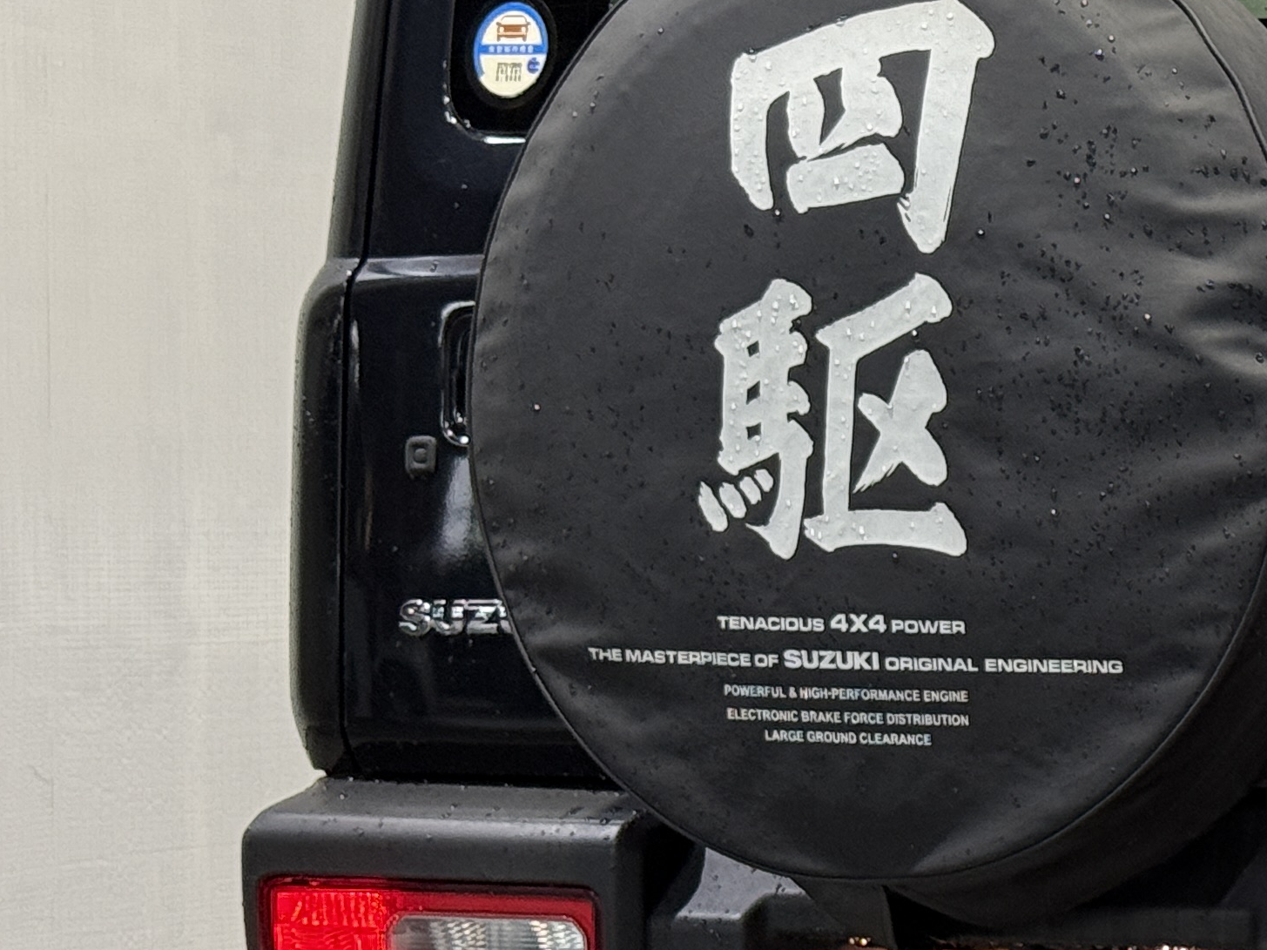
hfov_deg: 14.3
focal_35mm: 133
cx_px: 1621
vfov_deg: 11.1
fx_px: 4868
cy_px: 529
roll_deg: +0.6
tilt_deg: +0.0
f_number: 1.78
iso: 250
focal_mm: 6.76
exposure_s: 1/60
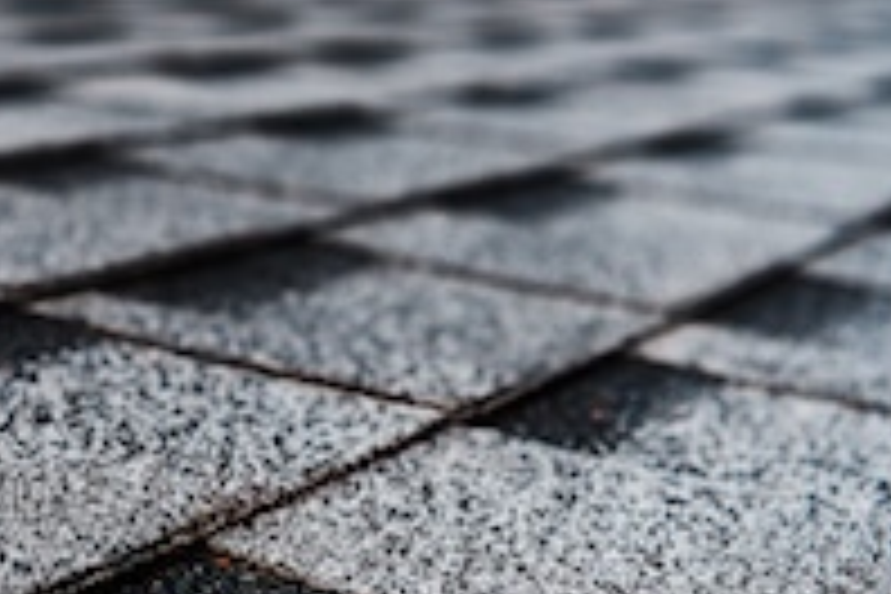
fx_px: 2029
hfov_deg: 23.8
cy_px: 135
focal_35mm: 82
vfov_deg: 16.6
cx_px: 18
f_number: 3.5
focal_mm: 36
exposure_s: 1/1600
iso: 100
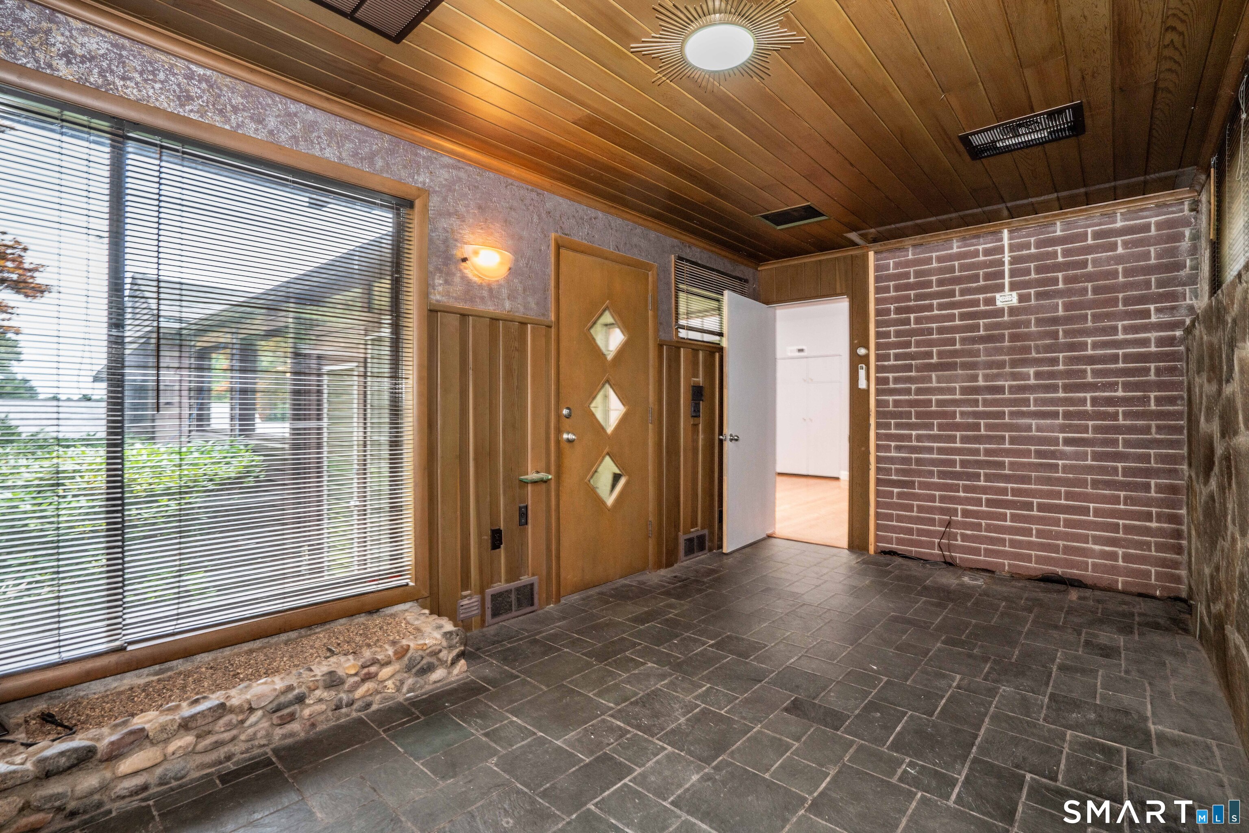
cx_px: 624
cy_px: 416
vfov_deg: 73.8
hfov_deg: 96.7
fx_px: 555
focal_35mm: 16
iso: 400
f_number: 11
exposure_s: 1/30
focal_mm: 16
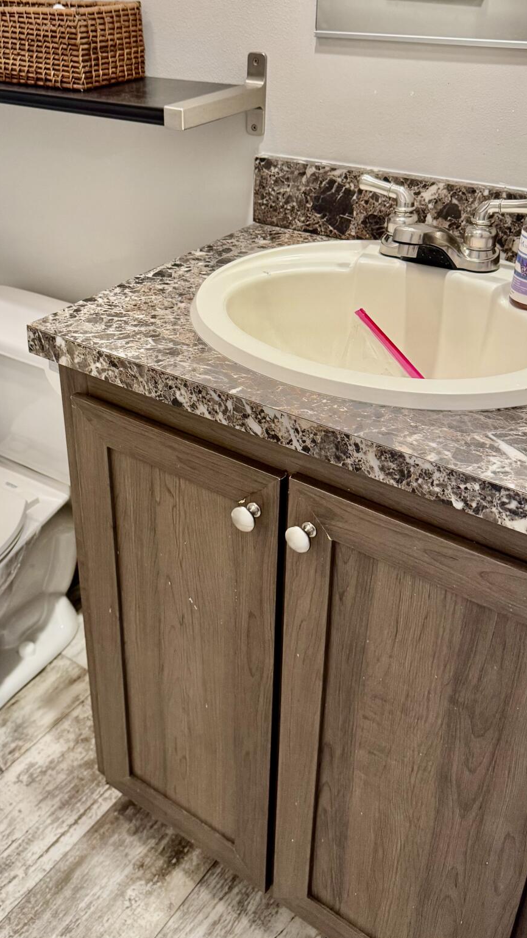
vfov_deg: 57.7
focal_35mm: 34
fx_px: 845
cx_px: 172
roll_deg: +0.7
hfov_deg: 34.3
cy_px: 395
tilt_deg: -25.4
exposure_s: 1/60
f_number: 1.78
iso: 250
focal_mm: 6.76
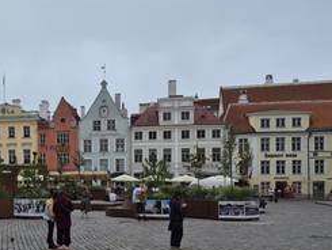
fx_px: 432
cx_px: 19
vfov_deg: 32.0
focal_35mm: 45
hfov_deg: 38.5
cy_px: 166
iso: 80
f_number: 1.8
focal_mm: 5.4
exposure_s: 1/3592
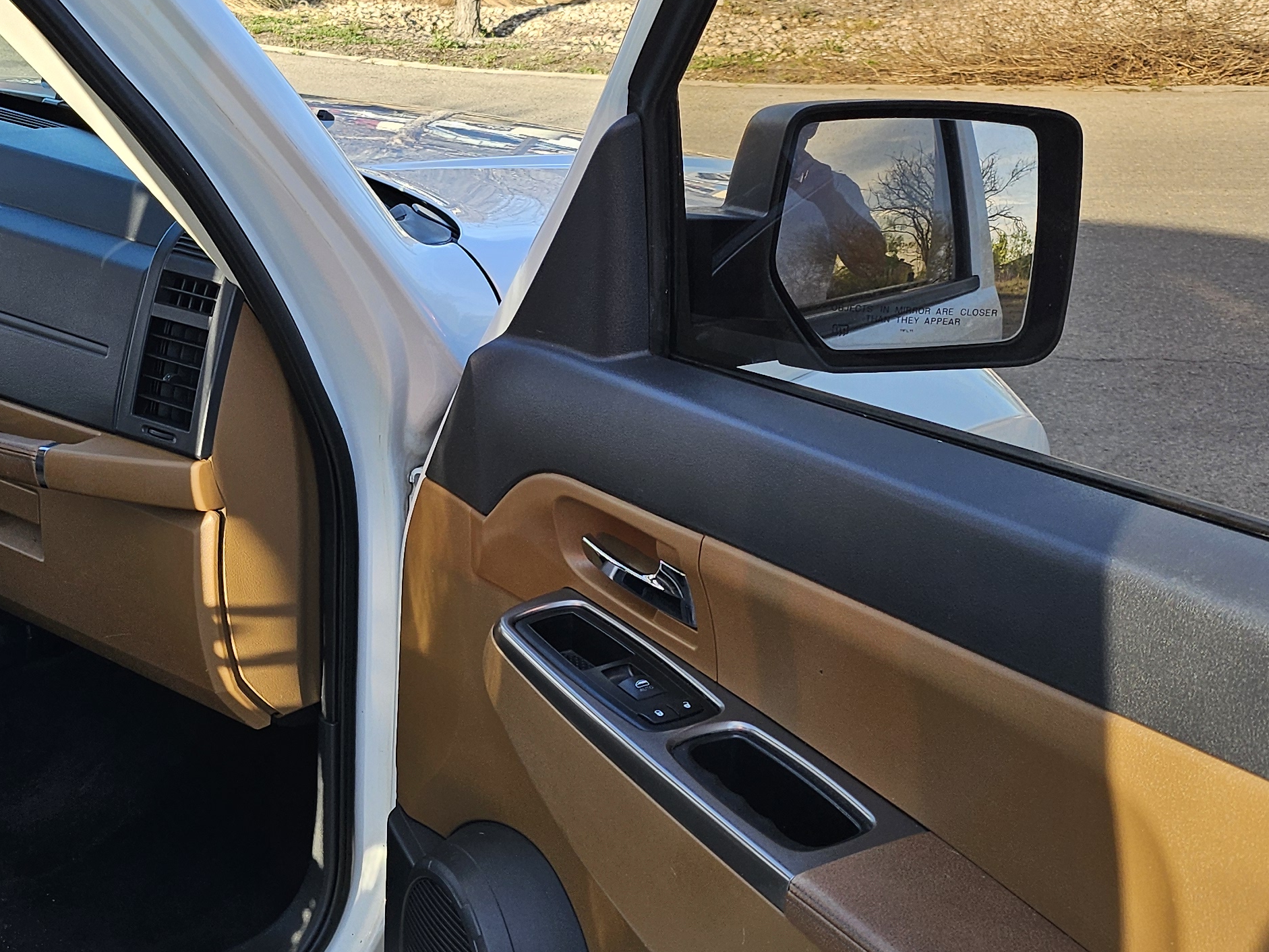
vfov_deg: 28.5
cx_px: 211
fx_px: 1870
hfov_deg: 35.9
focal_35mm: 51
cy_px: 548
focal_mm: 5
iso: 50
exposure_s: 1/792
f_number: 1.8
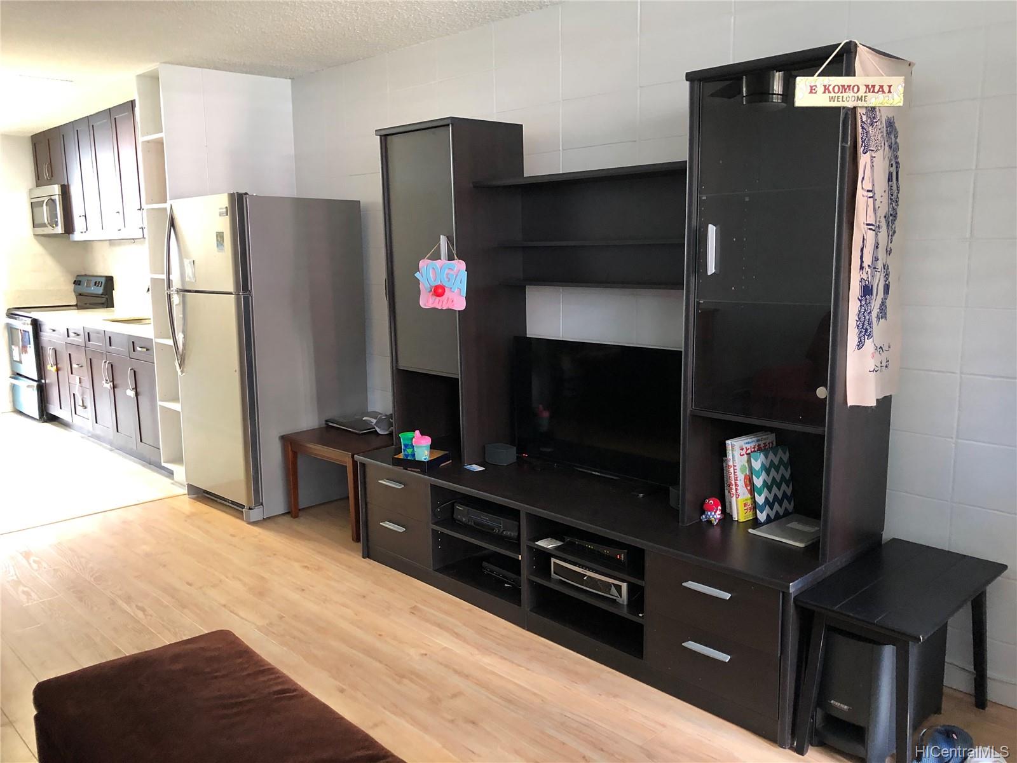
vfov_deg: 49.7
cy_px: 382
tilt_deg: -8.5
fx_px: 823
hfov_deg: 63.4
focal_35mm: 28
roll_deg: +0.7
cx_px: 508
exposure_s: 1/15
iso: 80
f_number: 1.8
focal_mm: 3.99
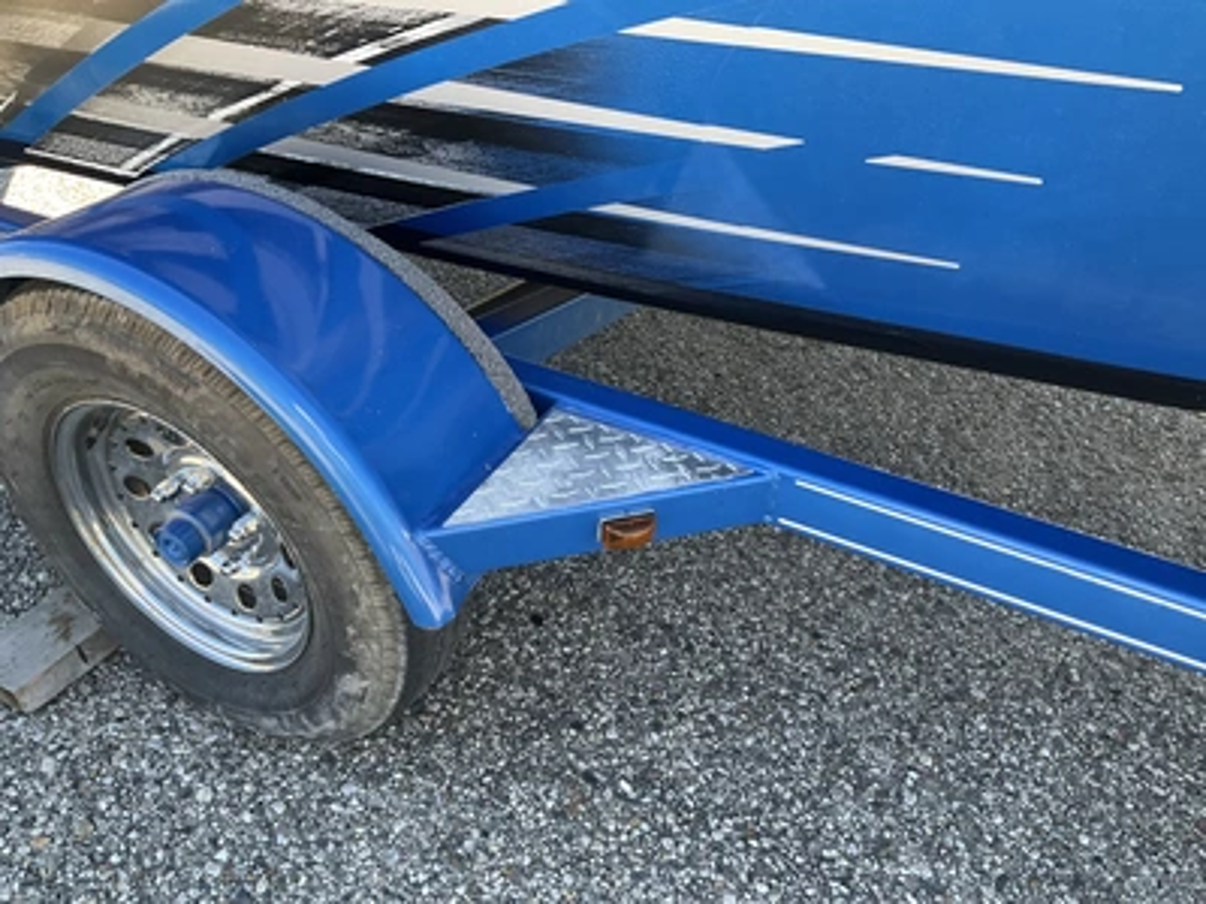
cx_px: 603
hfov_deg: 61.7
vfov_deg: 48.2
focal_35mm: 29
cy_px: 452
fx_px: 1010
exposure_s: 1/122
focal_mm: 3
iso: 25
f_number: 1.8
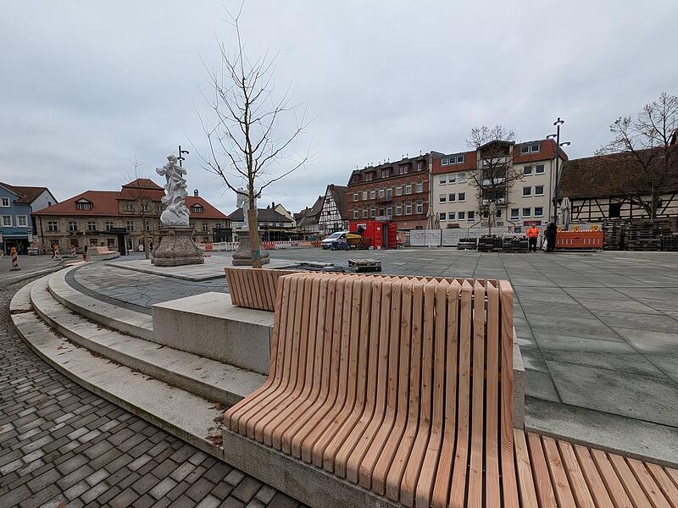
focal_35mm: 13
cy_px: 254
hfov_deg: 106.2
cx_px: 339
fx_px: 255
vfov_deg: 89.9
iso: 46
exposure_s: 1/320
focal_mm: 1.95
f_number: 2.2
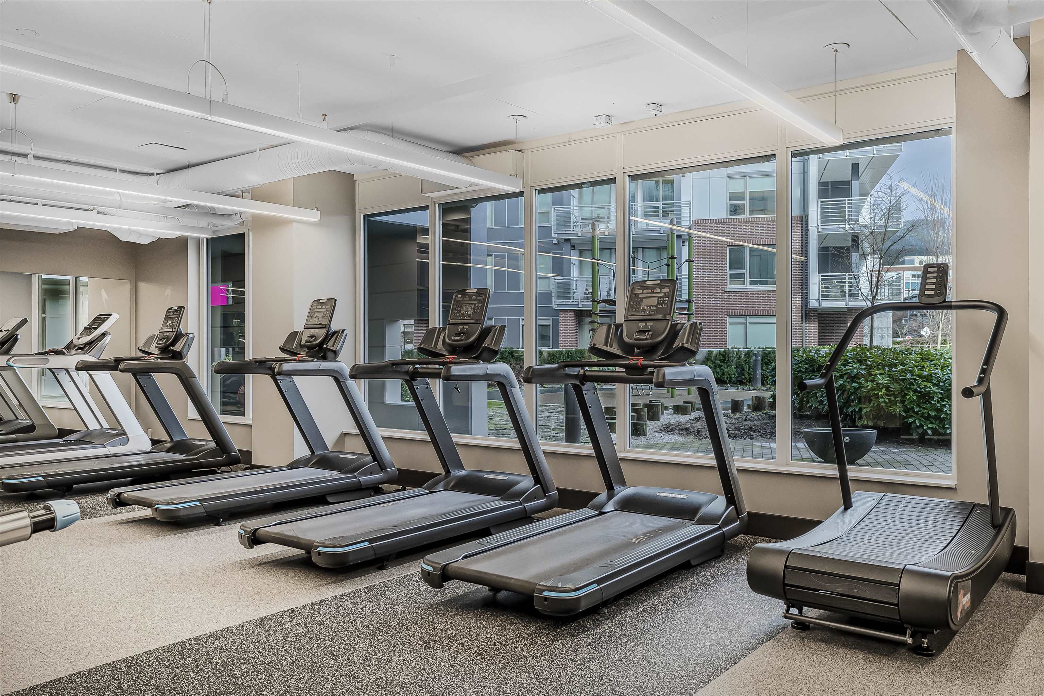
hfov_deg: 63.7
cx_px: 522
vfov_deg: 45.0
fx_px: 841
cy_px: 348
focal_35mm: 29
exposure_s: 1/80
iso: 400
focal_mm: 19.5
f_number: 4.5
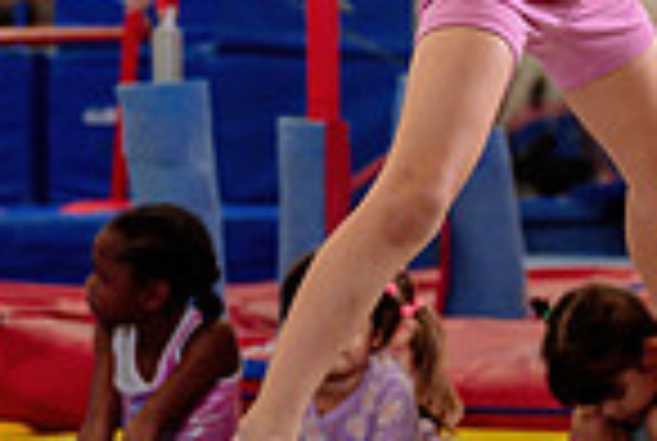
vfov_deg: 6.0
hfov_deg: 8.9
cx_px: 551
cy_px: 69
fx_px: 4224
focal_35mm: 231
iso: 1600
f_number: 3.5
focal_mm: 55
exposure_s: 1/400
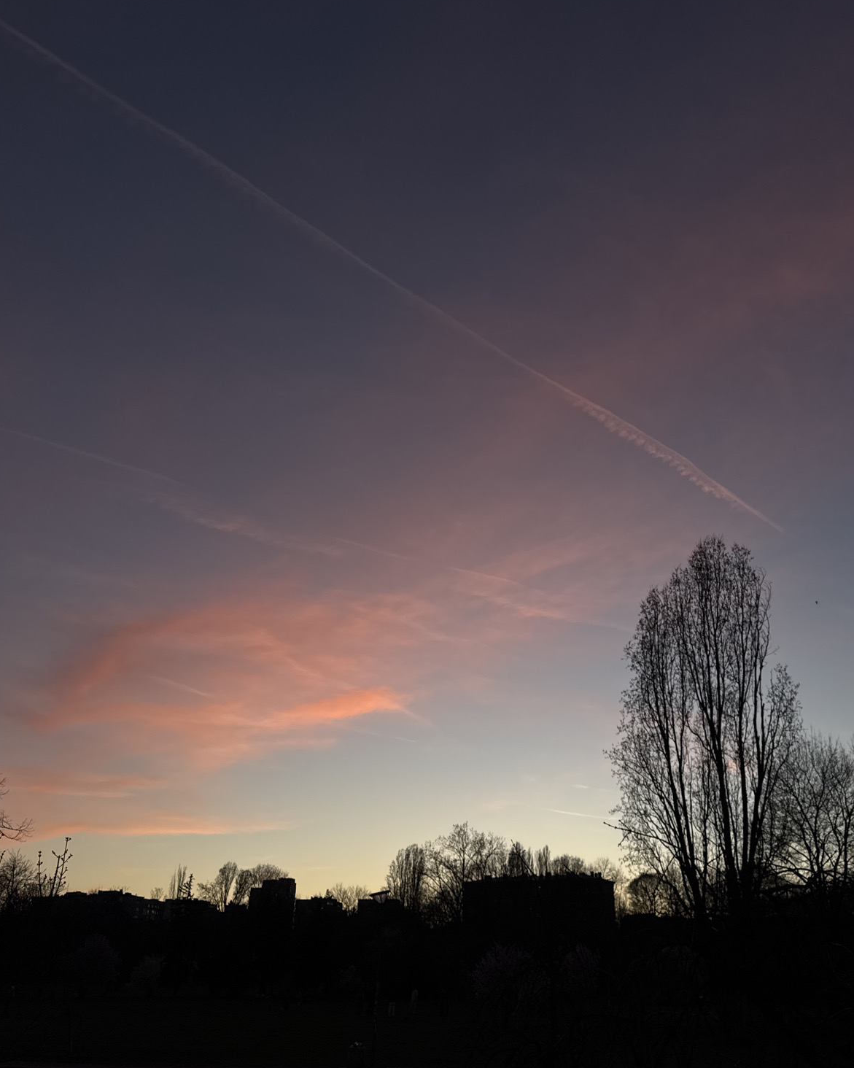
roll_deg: -0.7
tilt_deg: +24.6
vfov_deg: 55.7
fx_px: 1011
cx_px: 535
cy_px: 525
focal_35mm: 32
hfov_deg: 45.4
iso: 80
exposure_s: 1/1076
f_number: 1.78
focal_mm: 6.76
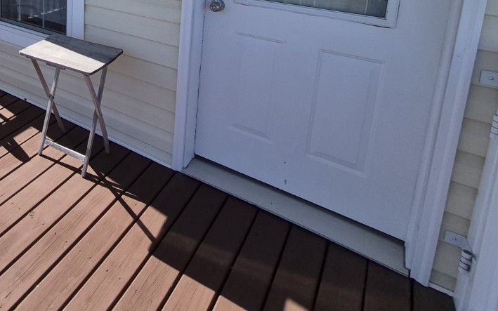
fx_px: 380
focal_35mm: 28
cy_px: -35
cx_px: 40
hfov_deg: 56.3
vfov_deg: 37.1
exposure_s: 1/2152
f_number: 2.2
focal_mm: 1.74
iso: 40
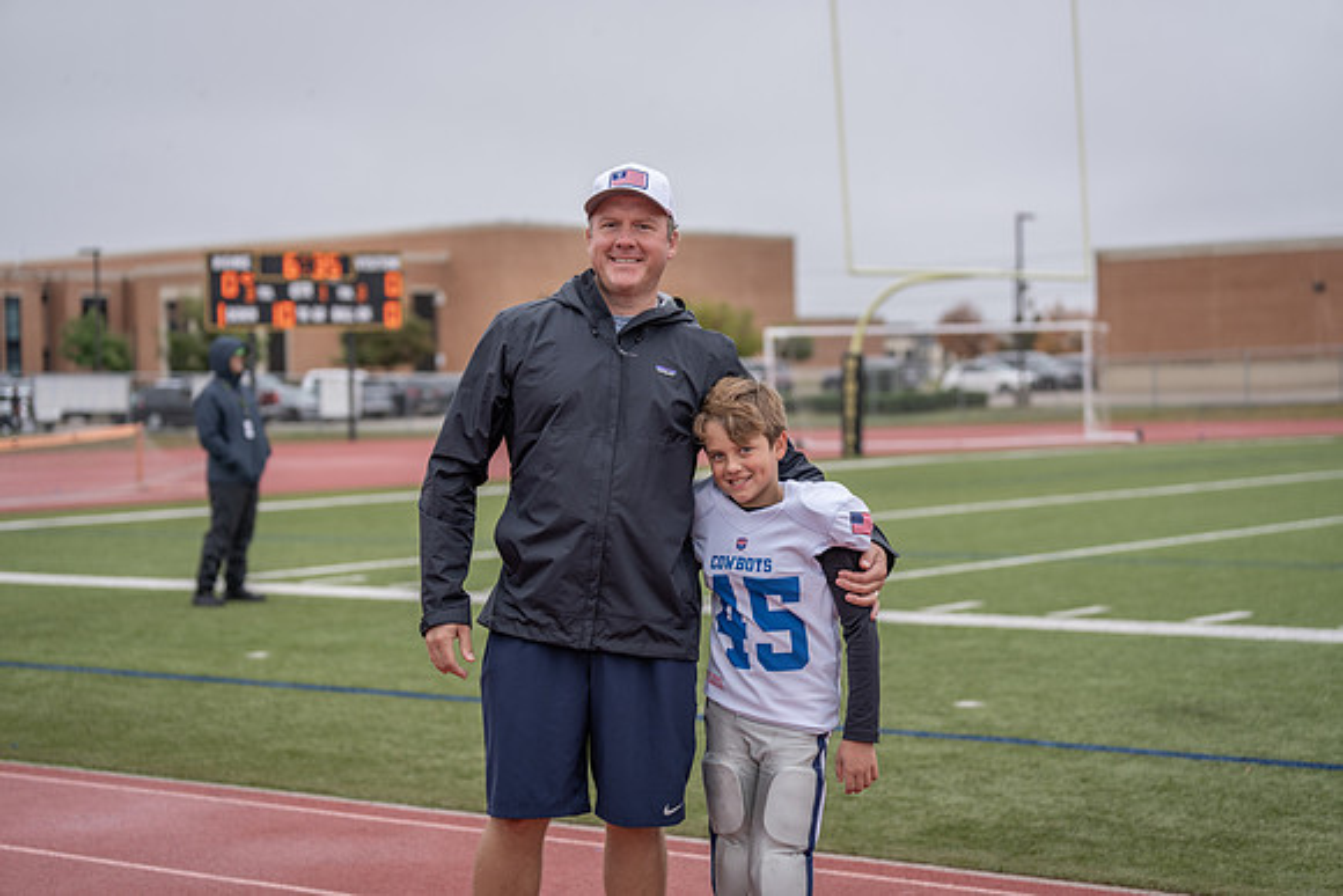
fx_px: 2612
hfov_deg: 28.8
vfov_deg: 19.5
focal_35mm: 70
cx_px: 672
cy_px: 448
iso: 100
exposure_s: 1/500
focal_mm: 70
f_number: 2.8
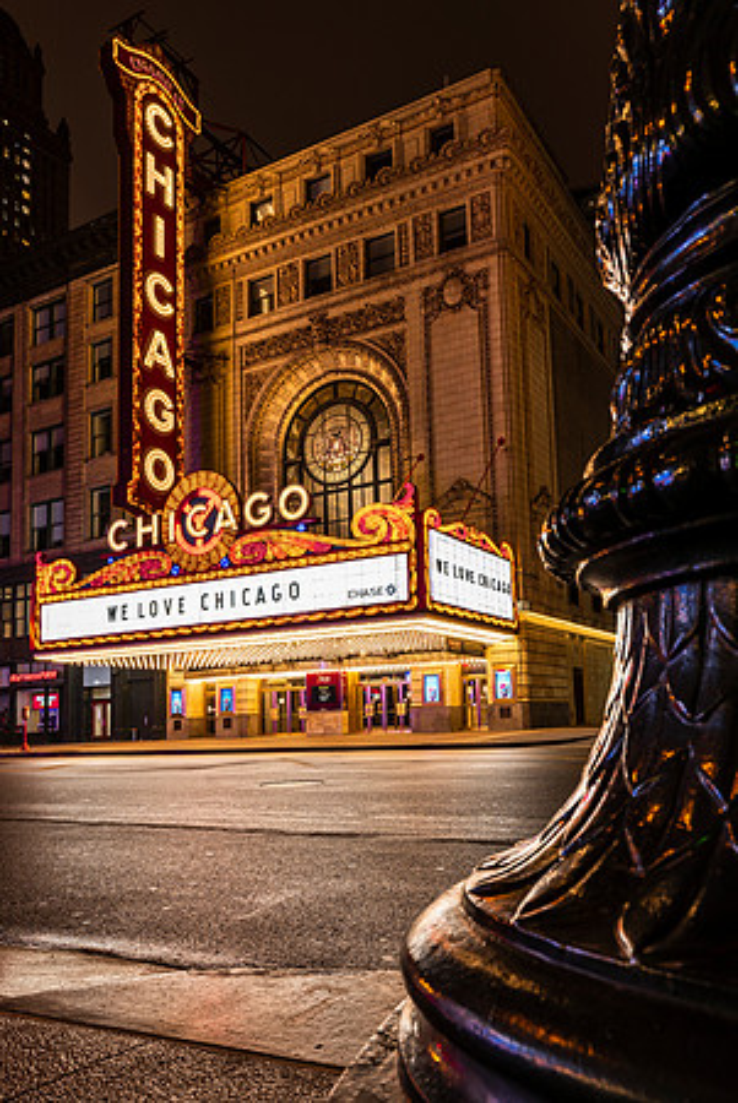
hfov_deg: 51.4
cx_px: 369
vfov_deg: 71.5
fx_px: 767
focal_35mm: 25
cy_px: 552
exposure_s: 1
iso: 50
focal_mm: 25
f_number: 10
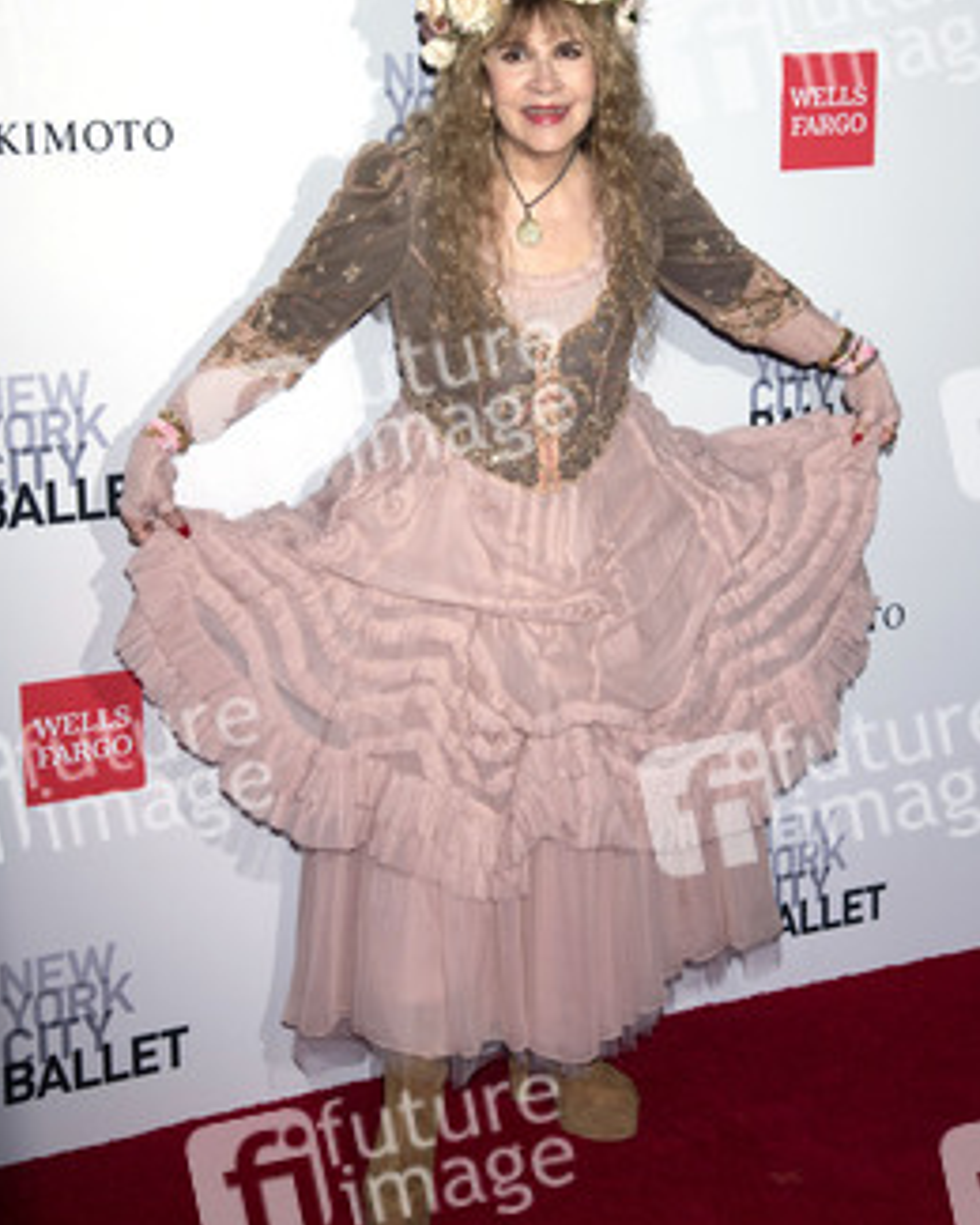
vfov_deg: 31.5
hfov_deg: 25.4
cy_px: 599
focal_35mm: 60
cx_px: 490
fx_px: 2175
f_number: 6.3
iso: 640
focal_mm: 52
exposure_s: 1/160
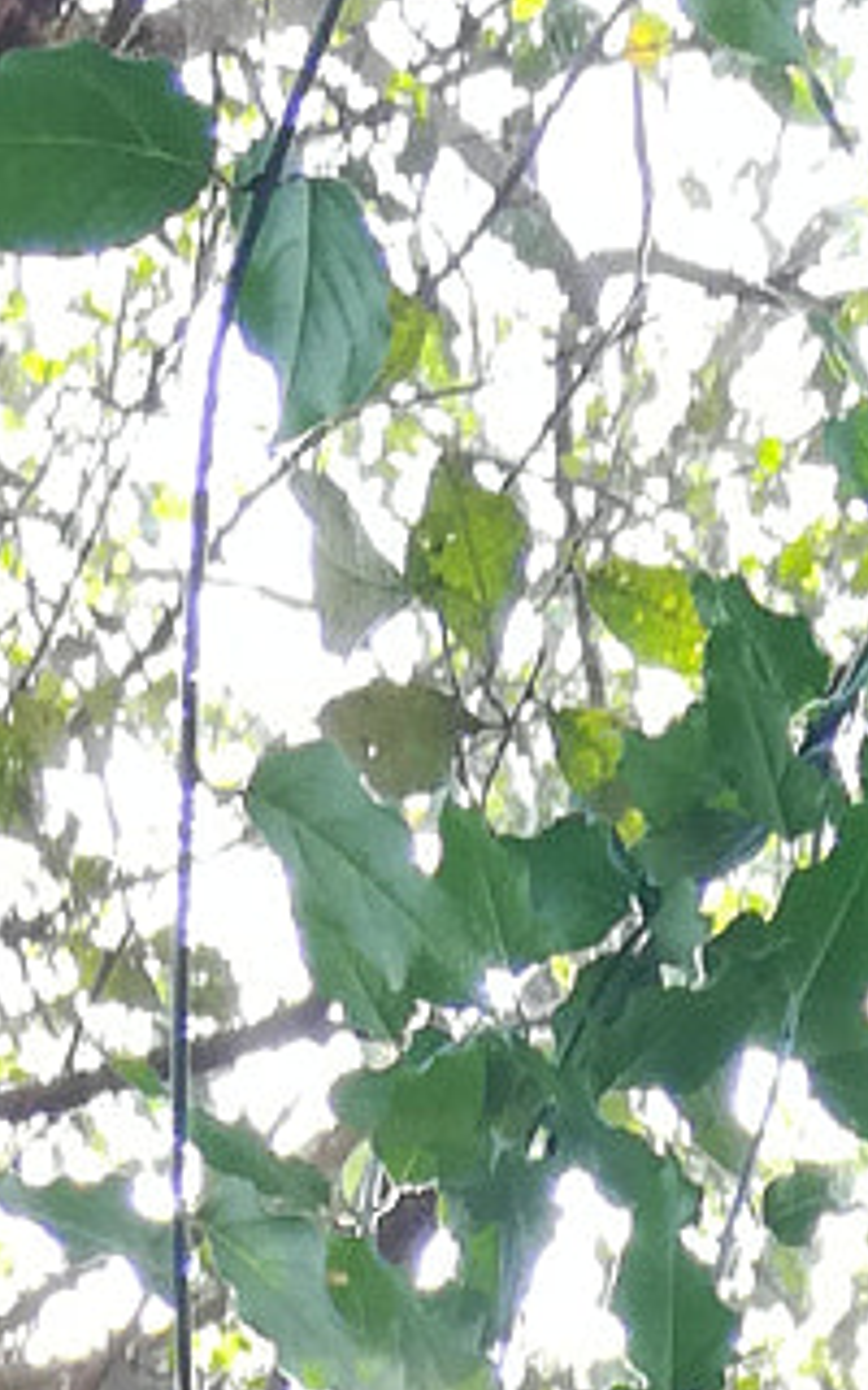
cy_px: 3240
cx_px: 612
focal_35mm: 138
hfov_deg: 9.5
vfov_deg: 12.3
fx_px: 5223
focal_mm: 3.83
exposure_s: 1/112
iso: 50
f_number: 2.2
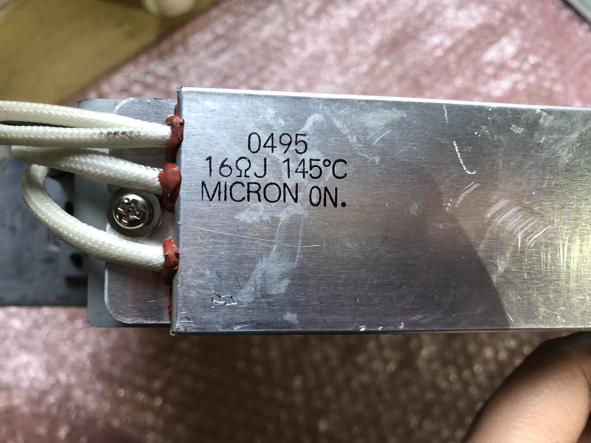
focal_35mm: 28
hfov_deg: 63.4
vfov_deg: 49.7
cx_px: 296
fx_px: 478
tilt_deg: -72.7
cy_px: 222
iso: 50
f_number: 1.8
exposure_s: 1/15
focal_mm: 3.99
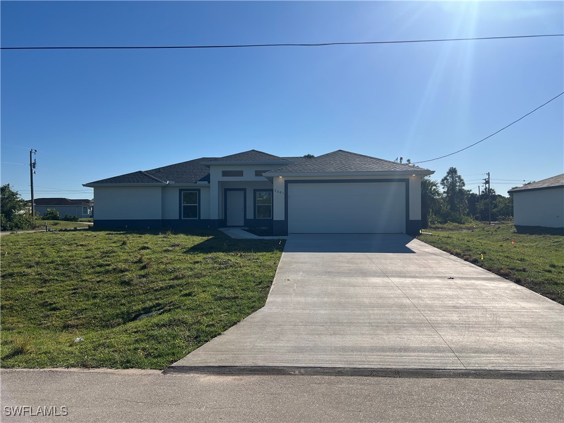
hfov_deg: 67.3
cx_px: 282
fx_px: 424
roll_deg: +0.0
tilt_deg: +0.0
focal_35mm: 26
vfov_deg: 53.1
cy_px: 212
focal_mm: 5.7
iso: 50
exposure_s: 1/5882
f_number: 1.5
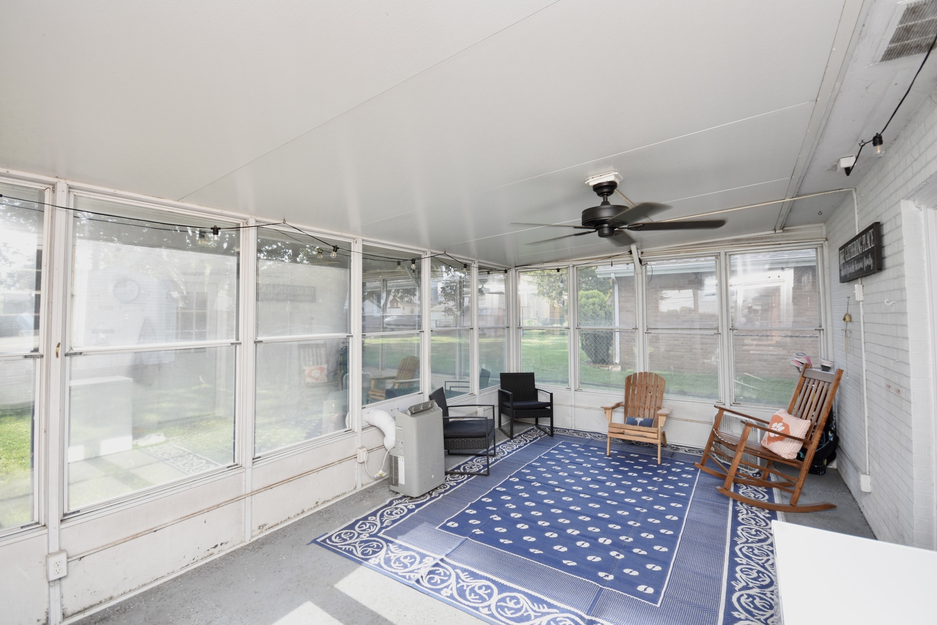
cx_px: 468
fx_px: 390
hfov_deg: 100.4
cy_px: 312
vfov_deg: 77.3
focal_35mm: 15
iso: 200
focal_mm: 10
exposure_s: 1/100
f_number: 5
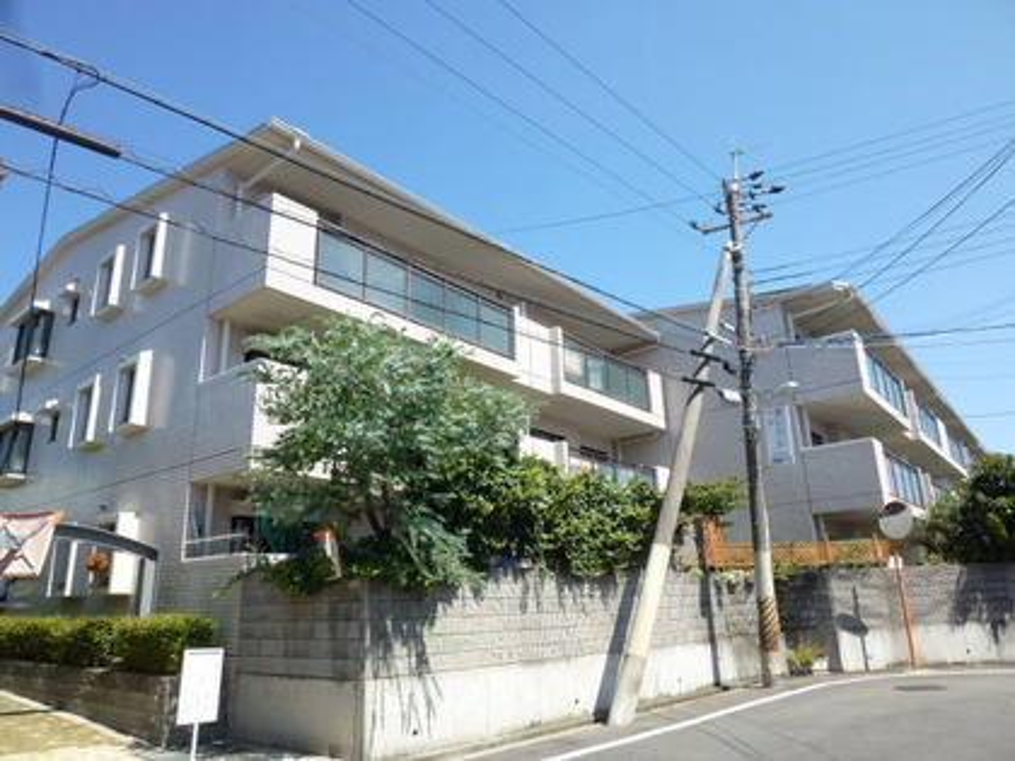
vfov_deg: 56.8
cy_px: 380
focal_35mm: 24
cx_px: 508
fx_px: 704
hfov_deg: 71.6
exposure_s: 1/500
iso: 100
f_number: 4.5
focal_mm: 4.3
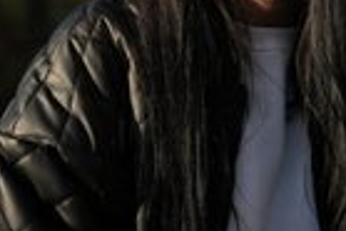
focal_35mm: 135
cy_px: -21
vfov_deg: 10.1
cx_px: 212
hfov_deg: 15.2
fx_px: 1299
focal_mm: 47
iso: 80
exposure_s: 1/400
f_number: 2.8
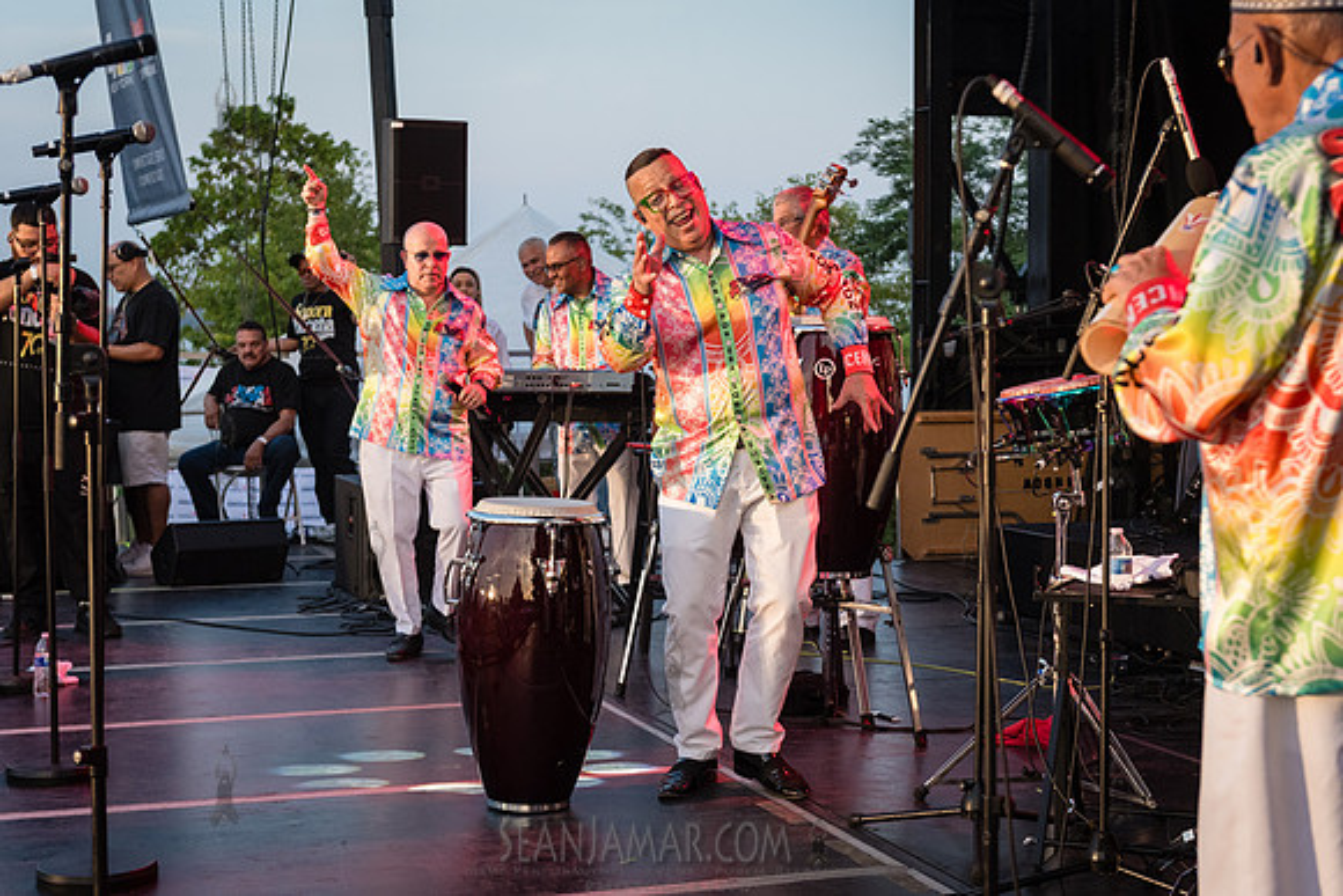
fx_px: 2194
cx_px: 721
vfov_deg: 23.1
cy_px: 453
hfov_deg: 34.0
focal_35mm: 59
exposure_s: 1/640
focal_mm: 52
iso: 2000
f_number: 4
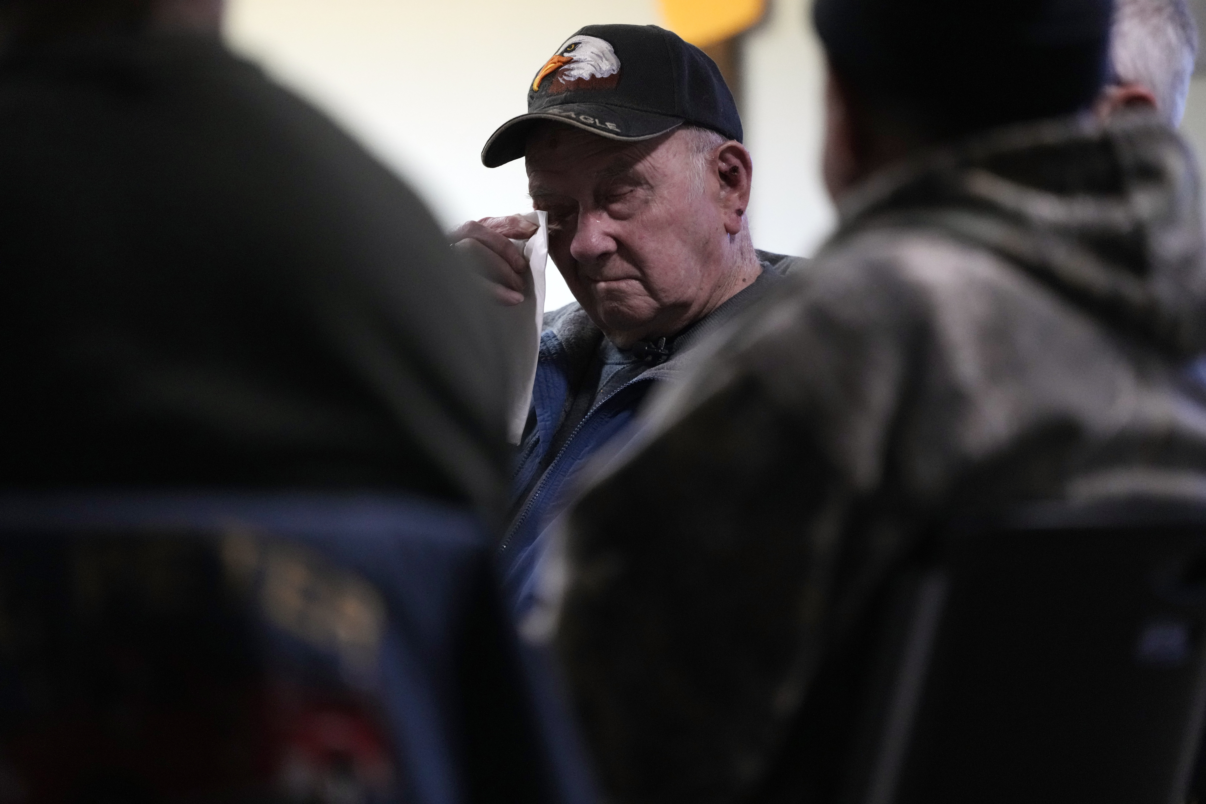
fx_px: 6699
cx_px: 603
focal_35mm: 200
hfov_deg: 10.3
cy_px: 402
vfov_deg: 6.9
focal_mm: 200
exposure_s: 1/400
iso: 5000
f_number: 2.8
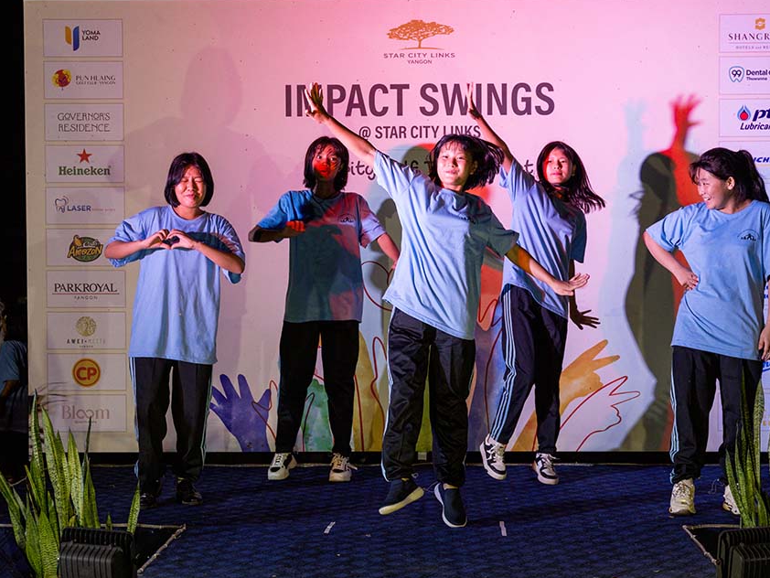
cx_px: 437
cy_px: 287
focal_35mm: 57
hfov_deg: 33.7
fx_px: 1268
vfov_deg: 25.7
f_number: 4.5
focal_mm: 52
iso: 3200
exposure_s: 1/250
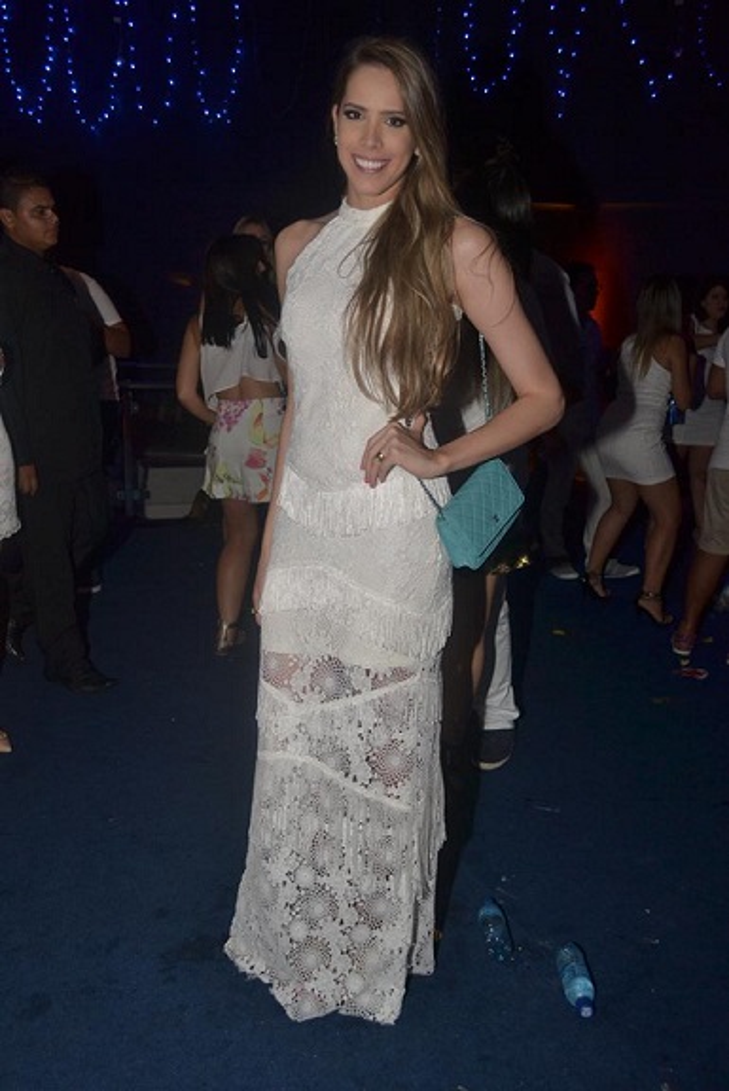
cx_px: 364
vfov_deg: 57.2
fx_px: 1000
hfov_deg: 40.0
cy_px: 546
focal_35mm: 33
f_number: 3.8
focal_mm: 22
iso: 400
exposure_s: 1/100
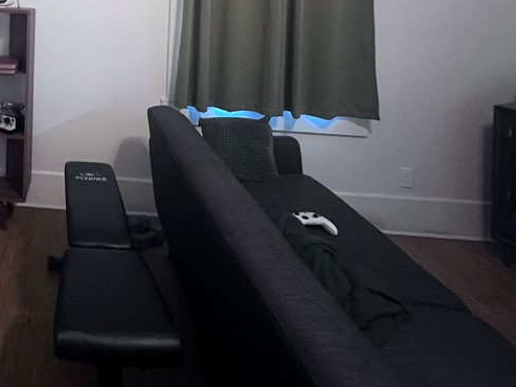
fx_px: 403
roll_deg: -1.5
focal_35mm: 27
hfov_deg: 54.5
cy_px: -14
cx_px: 28
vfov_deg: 42.9
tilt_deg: +0.2
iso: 800
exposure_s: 1/40
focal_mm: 1.57
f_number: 1.8
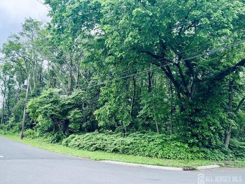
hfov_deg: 59.7
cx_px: 105
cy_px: 81
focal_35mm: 30
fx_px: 212
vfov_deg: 46.7
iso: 50
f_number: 1.5
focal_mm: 5.7
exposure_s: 1/594
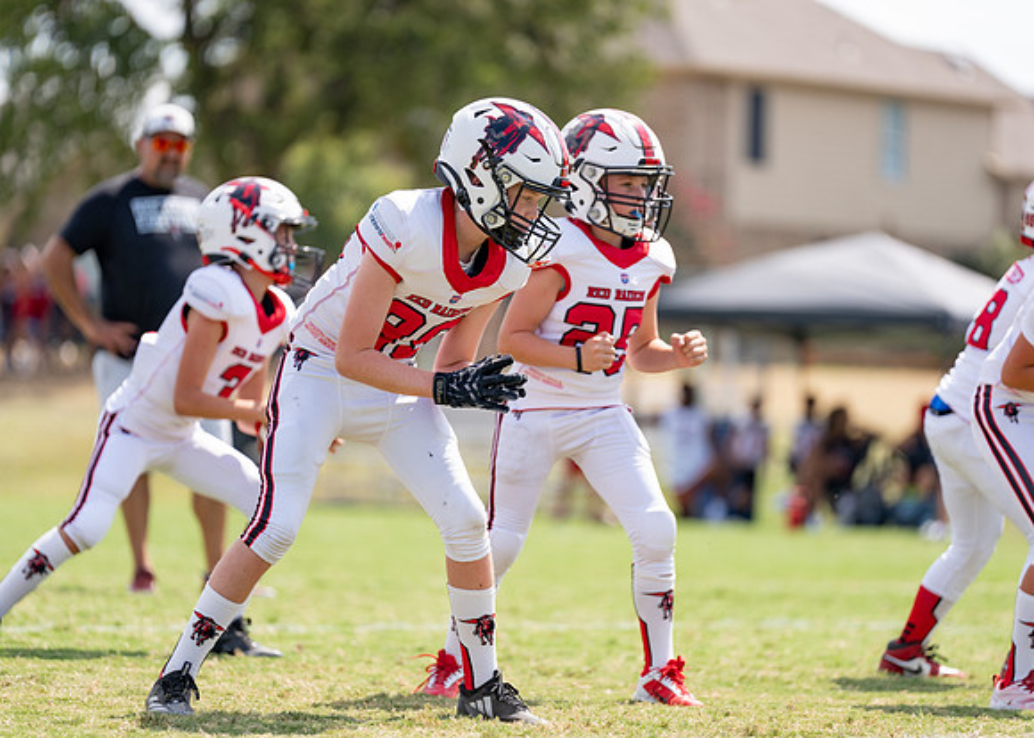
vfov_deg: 6.8
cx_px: 517
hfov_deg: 9.5
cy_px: 369
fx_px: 6250
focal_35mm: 213
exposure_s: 1/1600
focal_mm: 200
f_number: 2.8
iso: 200
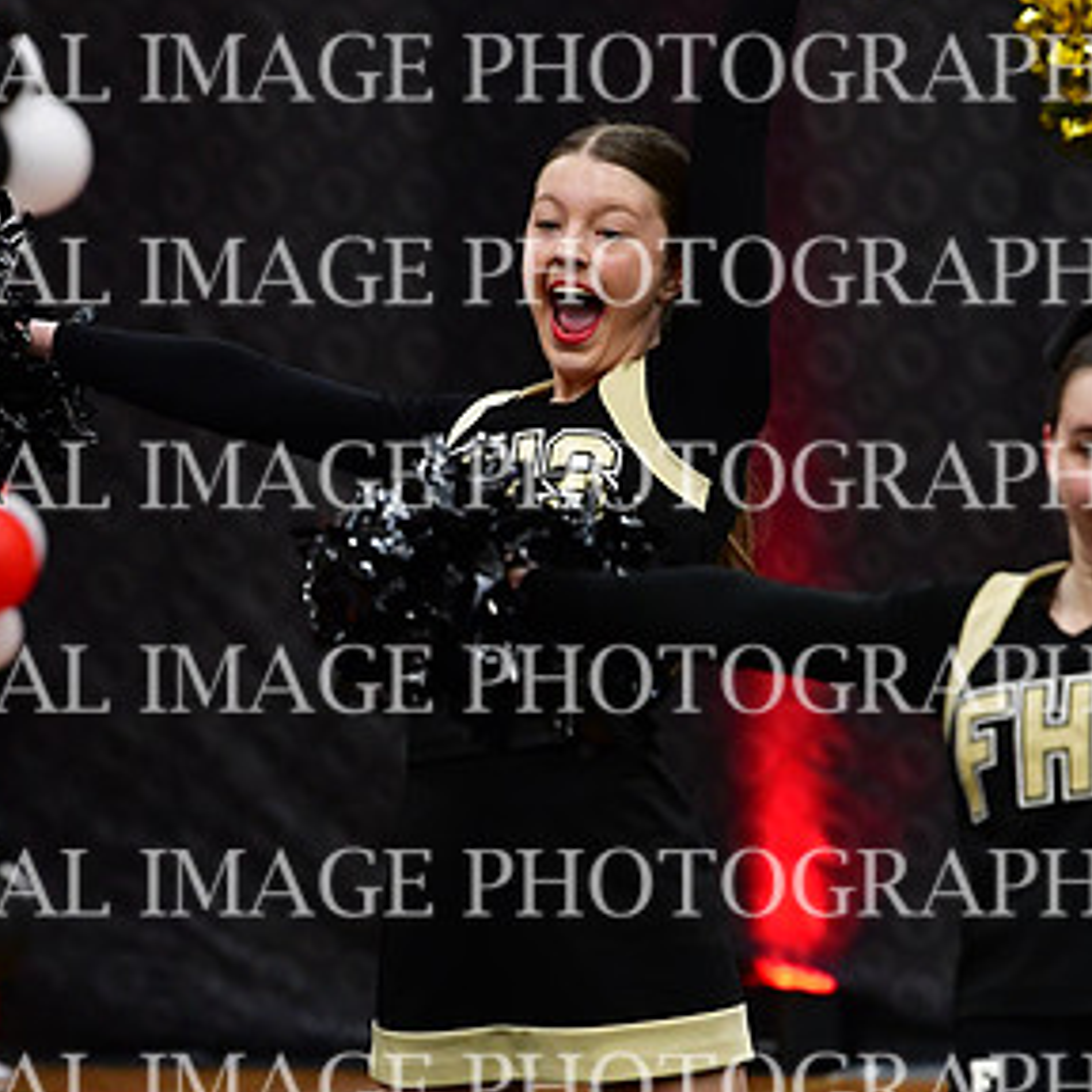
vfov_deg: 3.4
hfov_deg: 3.4
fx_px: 18345
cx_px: 438
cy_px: 781
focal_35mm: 514
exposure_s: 1/500
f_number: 4
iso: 4000
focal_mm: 200
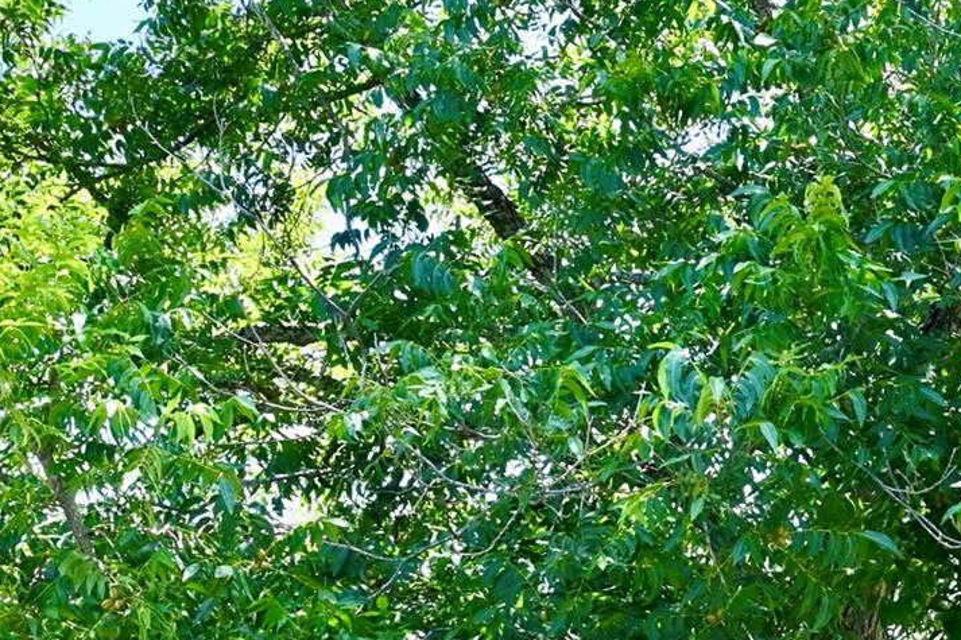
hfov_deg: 18.2
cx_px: 635
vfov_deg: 11.9
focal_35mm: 112
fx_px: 2989
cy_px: 848
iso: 400
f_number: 8
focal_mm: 26
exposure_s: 1/250
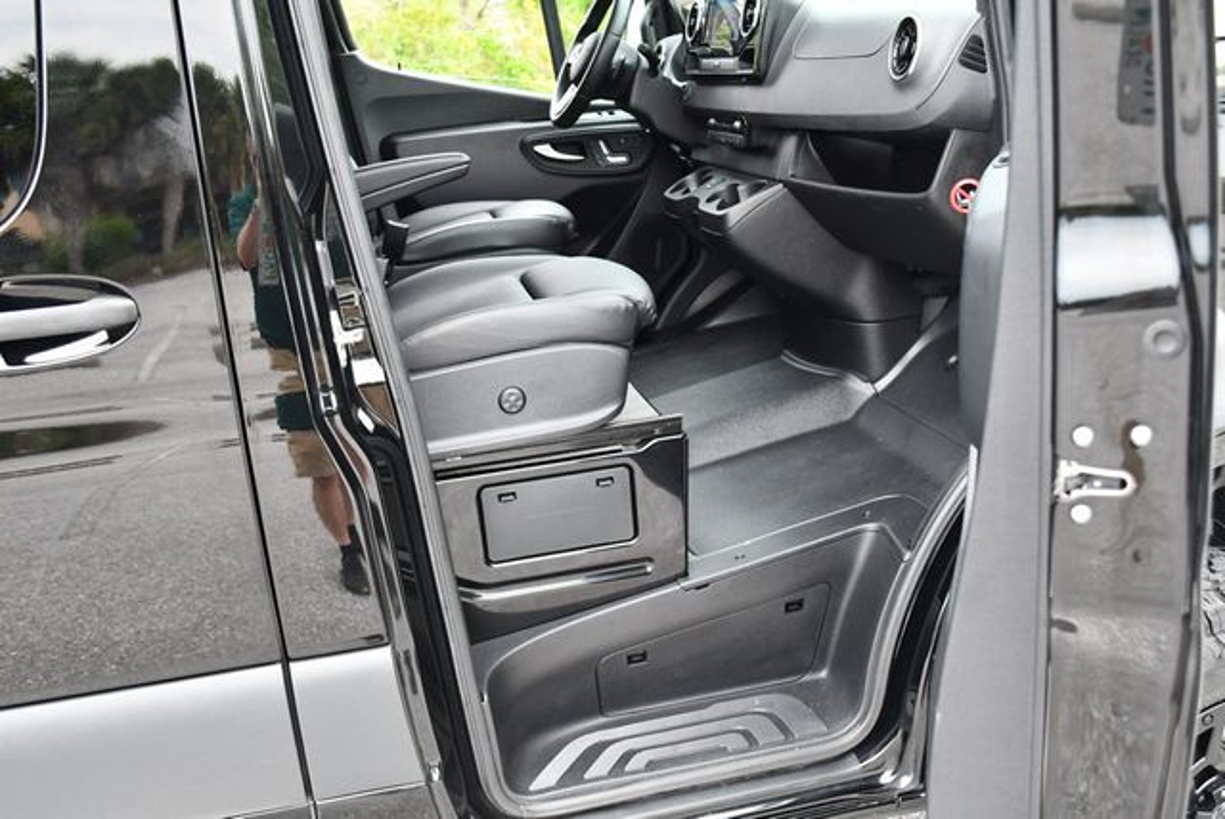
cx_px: 612
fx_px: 1226
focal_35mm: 36
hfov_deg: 53.1
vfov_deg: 36.9
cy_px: 410
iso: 800
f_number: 3.5
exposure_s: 1/160
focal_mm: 18
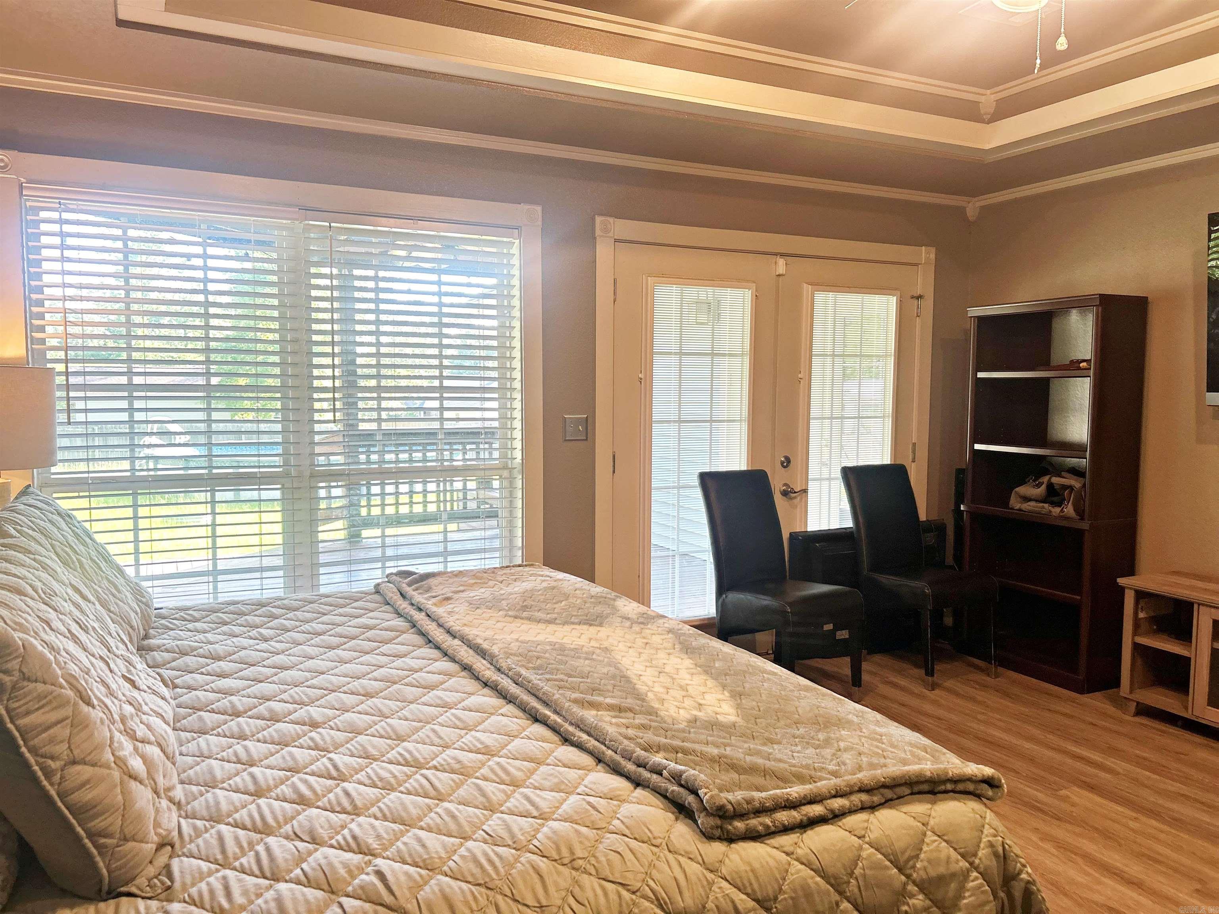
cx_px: 610
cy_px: 457
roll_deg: +0.1
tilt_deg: -4.5
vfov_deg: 53.1
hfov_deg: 67.3
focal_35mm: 26
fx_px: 916
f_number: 1.5
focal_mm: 5.7
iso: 100
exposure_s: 1/120
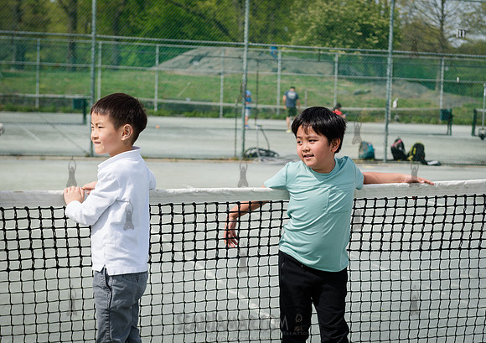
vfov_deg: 17.5
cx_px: 312
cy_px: 186
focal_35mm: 81
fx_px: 1113
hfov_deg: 24.6
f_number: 4
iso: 100
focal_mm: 62
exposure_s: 1/640
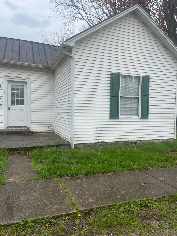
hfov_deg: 53.1
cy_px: 118
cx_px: 88
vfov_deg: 67.3
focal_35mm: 26
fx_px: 177
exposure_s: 1/1000
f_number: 1.6
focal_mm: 5.1
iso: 50
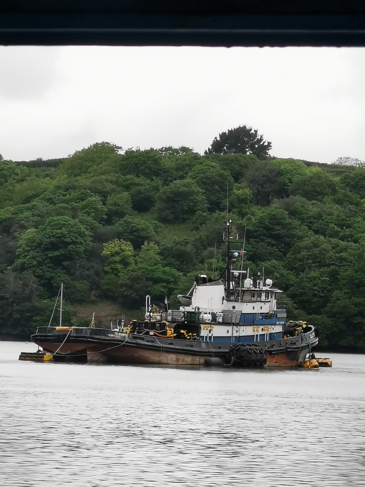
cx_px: 182
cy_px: 244
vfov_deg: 7.4
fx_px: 3768
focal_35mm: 268
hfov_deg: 5.5
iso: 50
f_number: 3.4
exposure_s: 1/417
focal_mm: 14.46
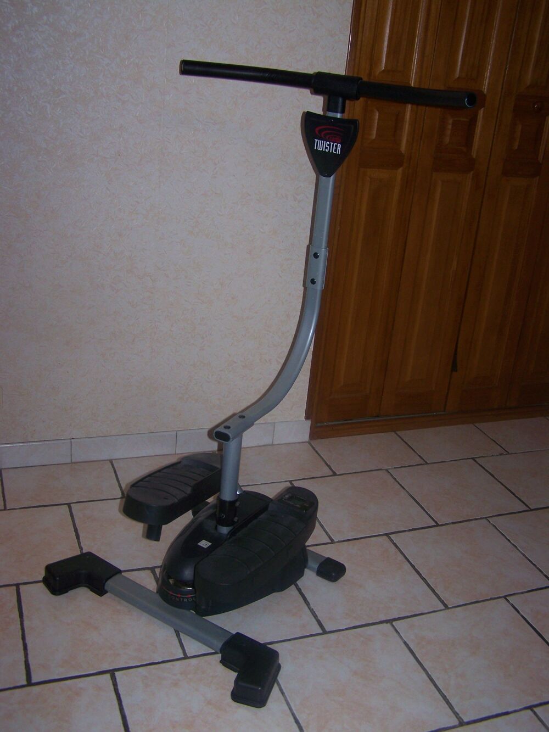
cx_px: 274
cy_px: 366
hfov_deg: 37.7
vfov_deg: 49.0
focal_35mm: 38
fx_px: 803
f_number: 2.8
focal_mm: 6.3
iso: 80
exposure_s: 1/60
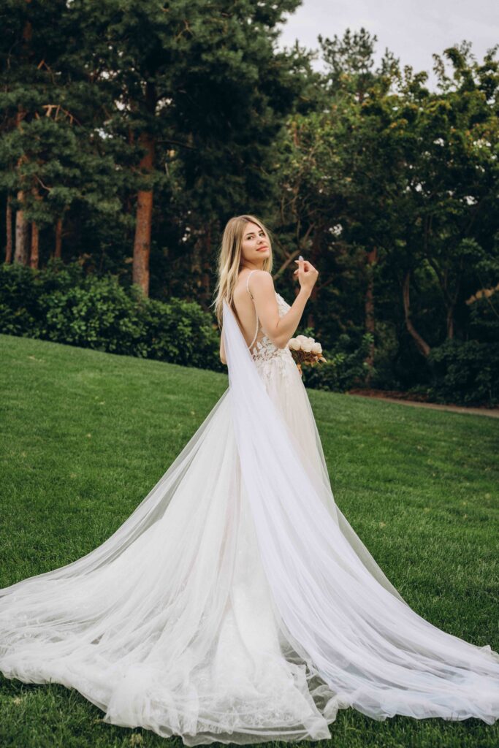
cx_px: 250
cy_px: 374
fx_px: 1039
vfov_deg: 39.6
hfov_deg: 27.0
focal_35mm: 50
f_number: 4
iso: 125
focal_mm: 50
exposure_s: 1/250
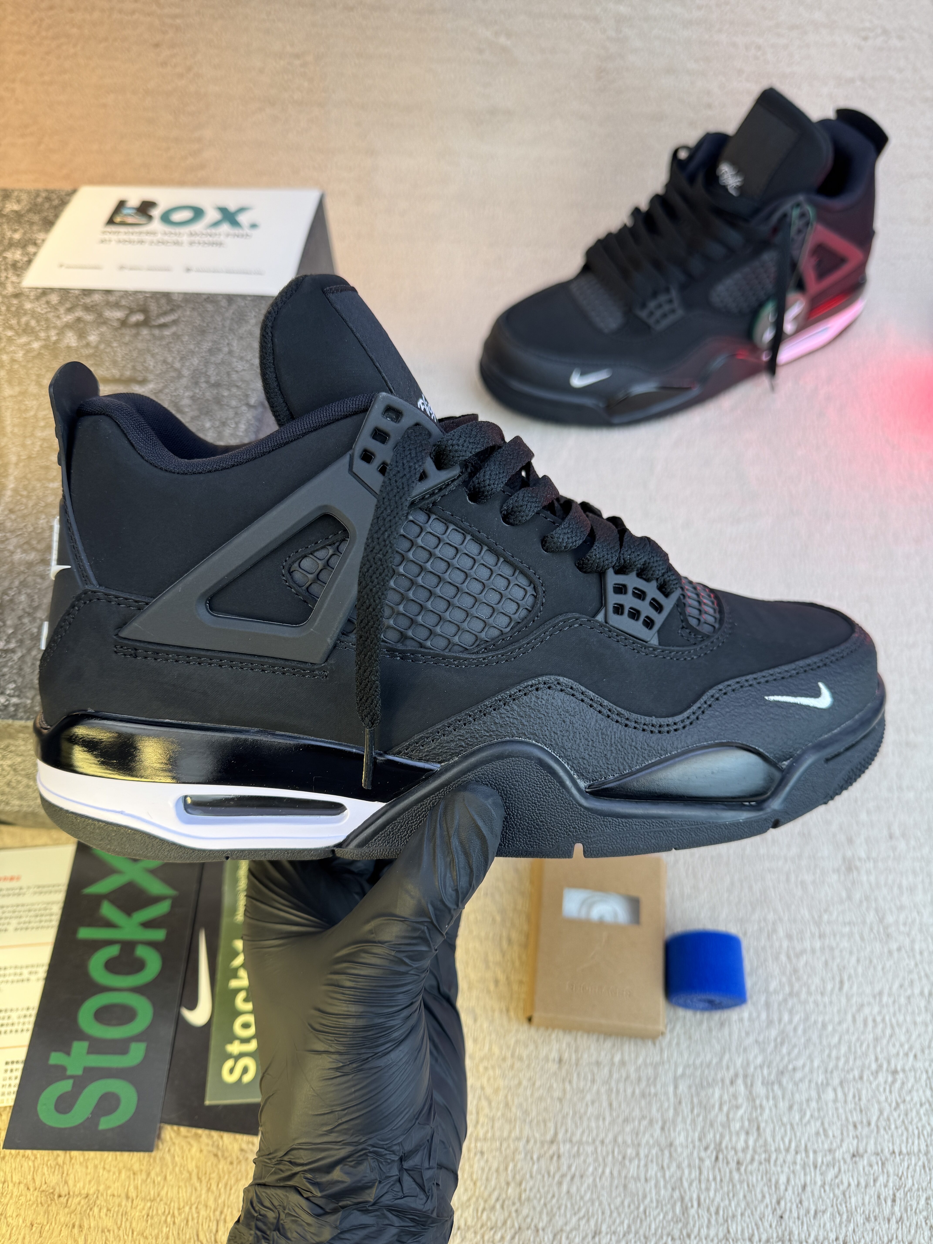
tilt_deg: -55.8
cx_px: 466
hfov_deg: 56.8
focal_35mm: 24
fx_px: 862
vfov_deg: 71.6
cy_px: 622
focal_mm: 6.76
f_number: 1.78
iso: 80
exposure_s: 1/289
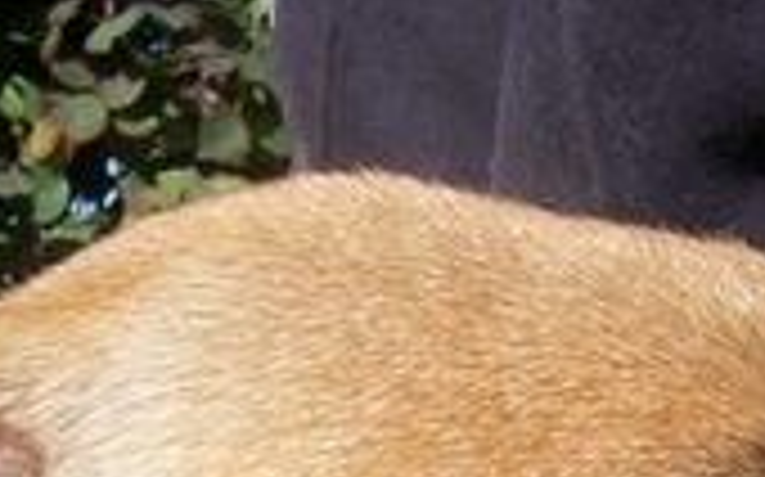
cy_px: 1130
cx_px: 598
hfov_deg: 12.1
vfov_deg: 7.2
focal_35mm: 172
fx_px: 3584
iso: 80
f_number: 4.8
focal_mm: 6
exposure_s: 1/634
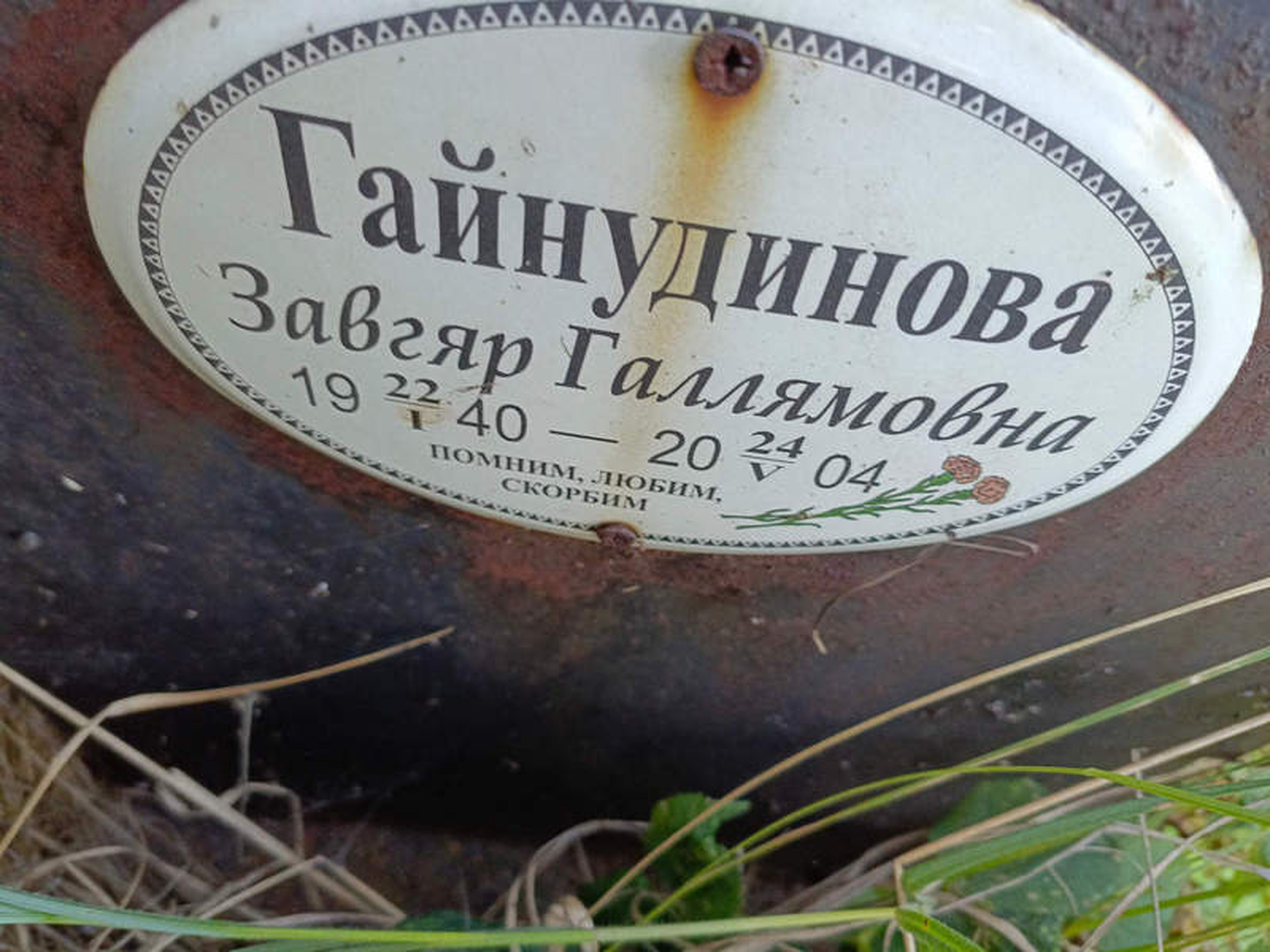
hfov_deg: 69.4
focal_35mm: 25
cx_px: 635
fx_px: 917
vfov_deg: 54.9
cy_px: 476
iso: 372
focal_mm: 4.76
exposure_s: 1/60
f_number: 1.69
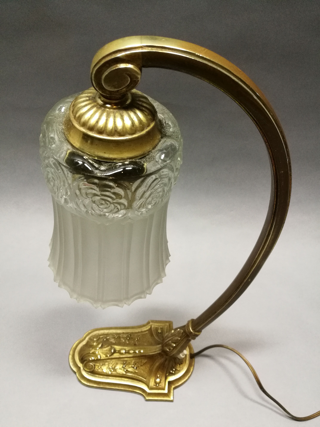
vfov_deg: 65.3
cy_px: 214
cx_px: 160
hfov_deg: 51.4
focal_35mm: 27
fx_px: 333
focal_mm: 4.5
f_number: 2.2
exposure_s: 1/33.3
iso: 400
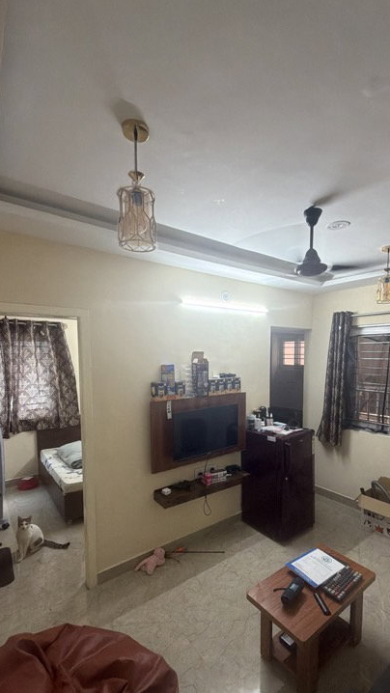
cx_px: 215
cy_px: 377
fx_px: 312
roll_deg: -0.3
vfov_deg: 95.7
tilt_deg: -3.9
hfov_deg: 63.8
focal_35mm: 17
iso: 320
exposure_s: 1/50
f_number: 2.2
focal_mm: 2.22
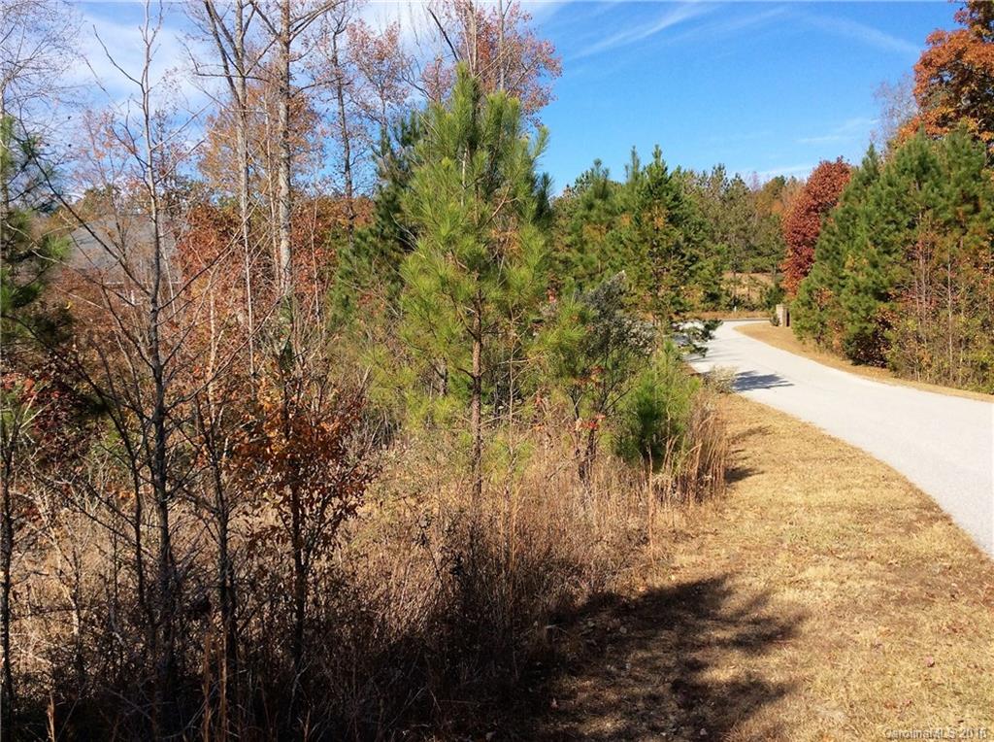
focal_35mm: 32
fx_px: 917
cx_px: 497
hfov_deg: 56.9
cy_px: 371
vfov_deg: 44.0
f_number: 2.4
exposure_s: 1/1059
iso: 32
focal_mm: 3.3
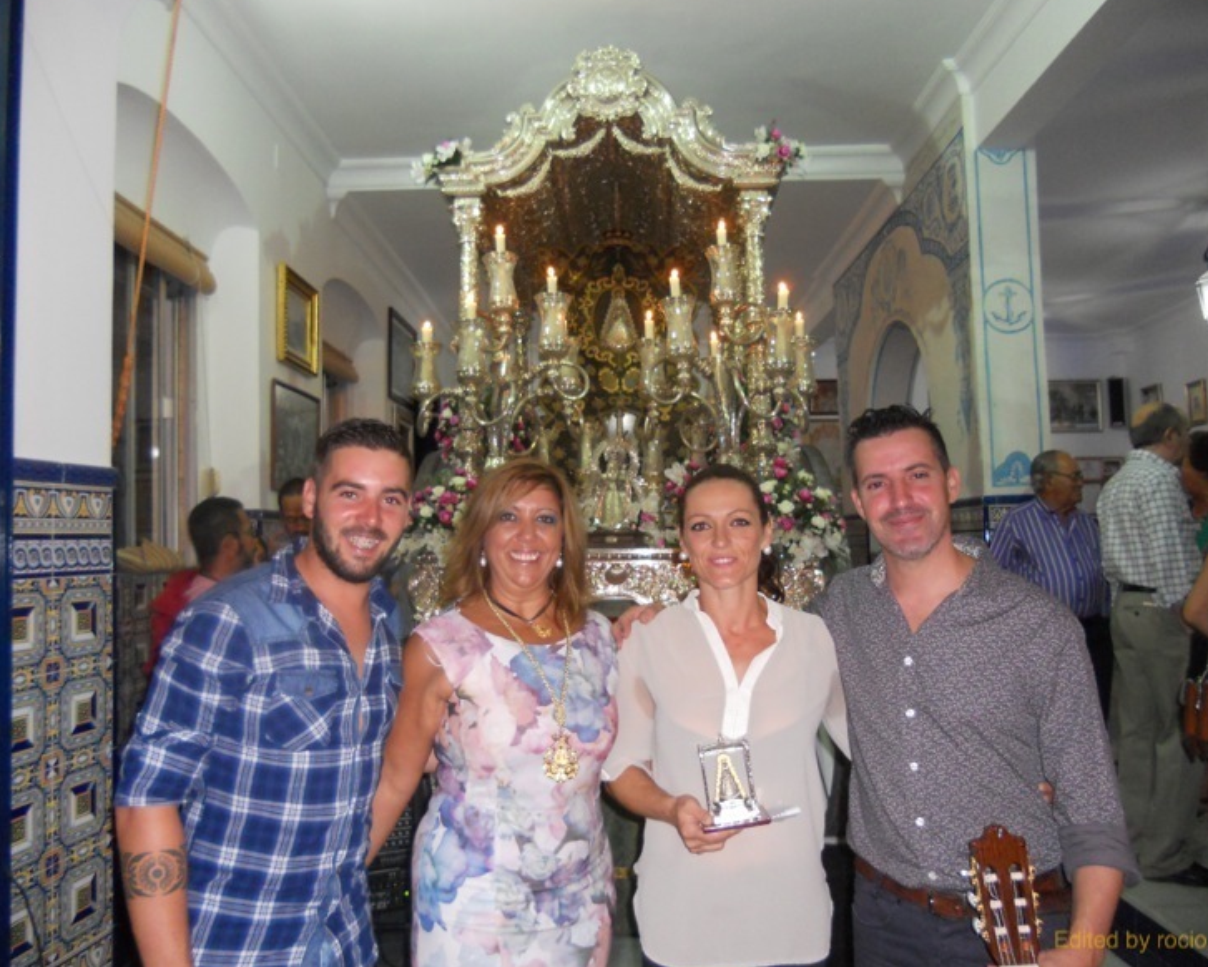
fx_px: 1037
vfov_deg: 50.0
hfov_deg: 60.4
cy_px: 474
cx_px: 595
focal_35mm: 29
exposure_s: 1/25
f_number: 3.2
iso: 250
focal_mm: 4.9
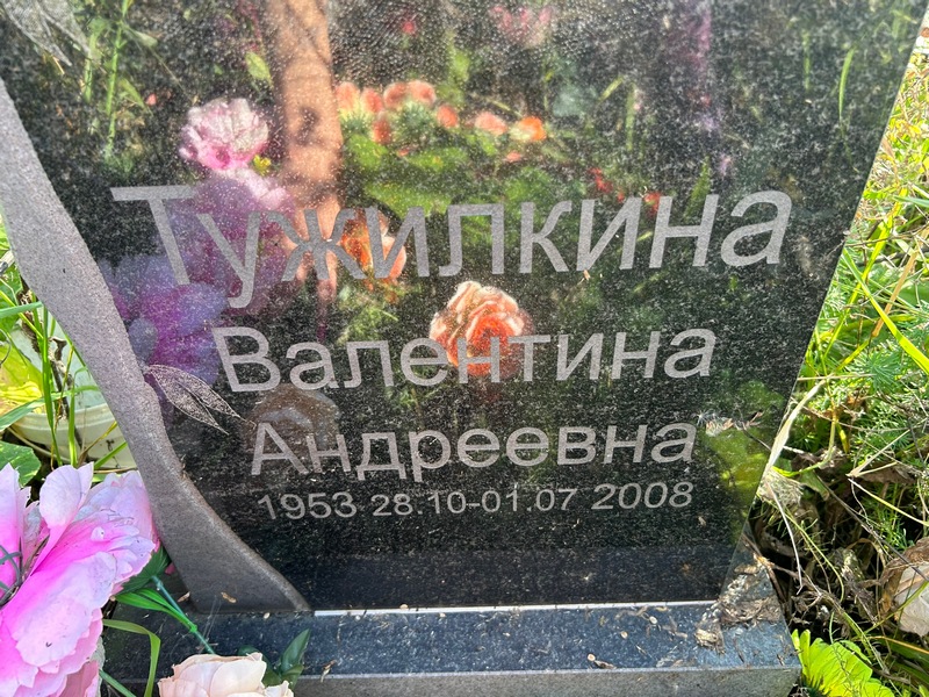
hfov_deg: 67.3
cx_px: 464
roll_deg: +1.2
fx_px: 698
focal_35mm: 26
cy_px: 348
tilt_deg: -40.8
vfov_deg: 53.1
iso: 50
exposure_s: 1/123
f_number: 1.5
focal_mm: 5.7
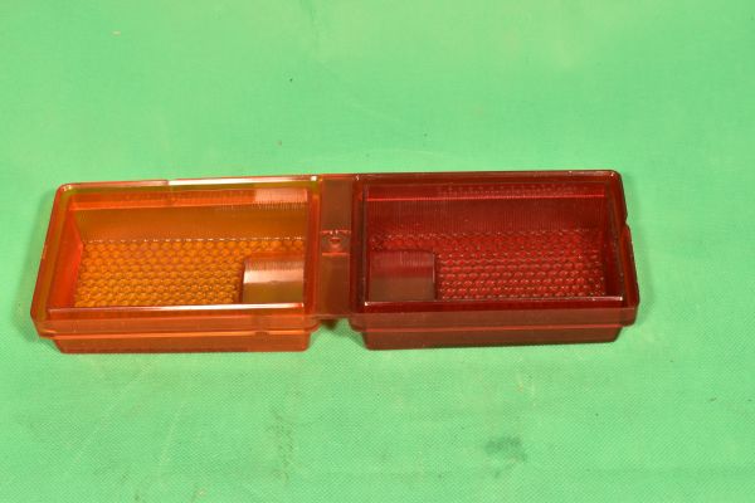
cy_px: 252
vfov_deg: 20.2
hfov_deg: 29.9
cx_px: 378
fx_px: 1416
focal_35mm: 68
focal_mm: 45
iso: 1000
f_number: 11
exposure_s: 1/80
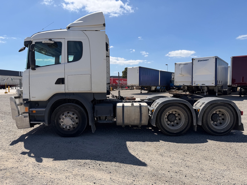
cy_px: 92
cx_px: 124
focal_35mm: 24
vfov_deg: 56.8
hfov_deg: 71.6
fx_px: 171
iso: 80
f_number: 1.78
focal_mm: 6.76
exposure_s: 1/5714
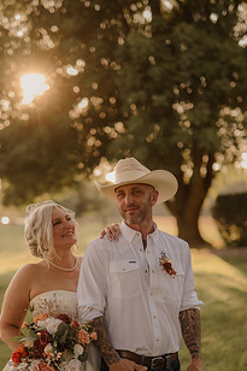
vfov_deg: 27.5
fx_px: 752
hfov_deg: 18.6
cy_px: 258
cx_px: 110
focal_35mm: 73
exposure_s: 1/640
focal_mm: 50
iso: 200
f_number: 2.8
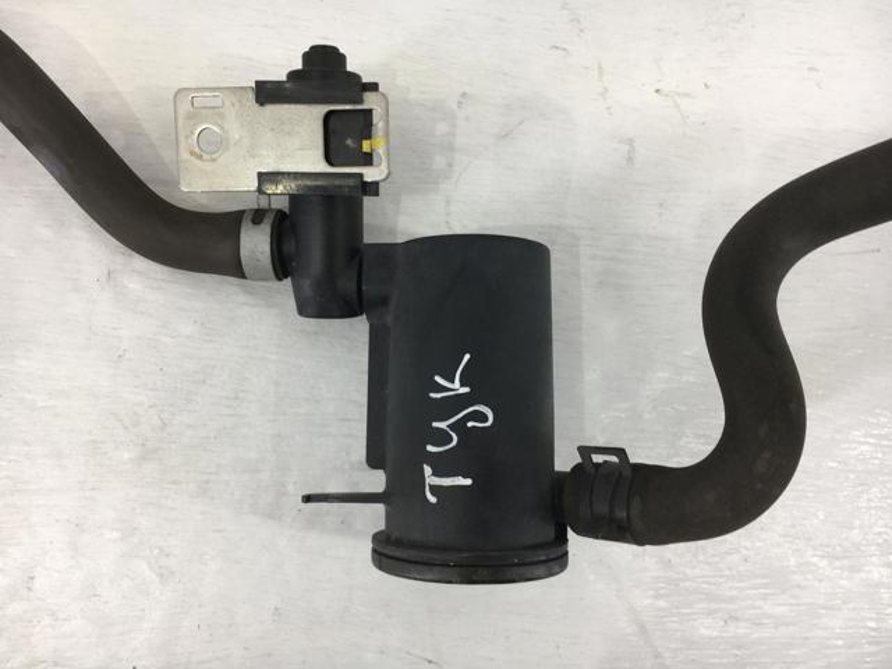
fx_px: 747
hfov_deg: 61.7
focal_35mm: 29
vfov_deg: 48.2
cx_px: 446
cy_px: 334
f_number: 2.2
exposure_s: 1/50
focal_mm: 4.15
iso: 32
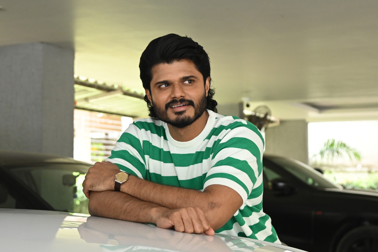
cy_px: 126
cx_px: 189
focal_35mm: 69
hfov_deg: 29.2
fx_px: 724
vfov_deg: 19.7
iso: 2500
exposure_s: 1/200
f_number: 4
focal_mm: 46
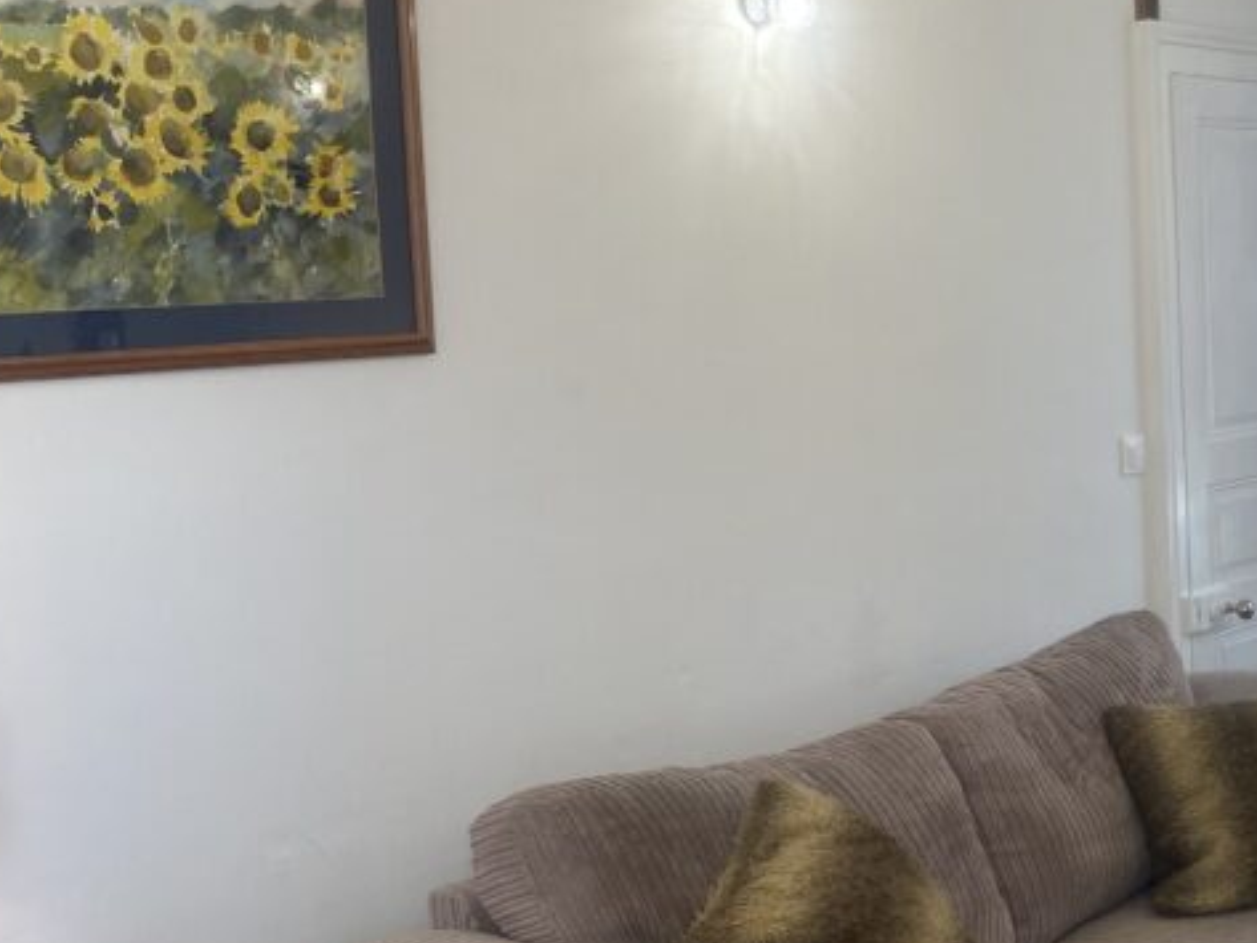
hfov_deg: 41.3
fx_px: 1598
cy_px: 547
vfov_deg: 32.8
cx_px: 981
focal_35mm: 44
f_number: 1.8
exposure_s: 1/100
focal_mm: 4.25
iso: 64
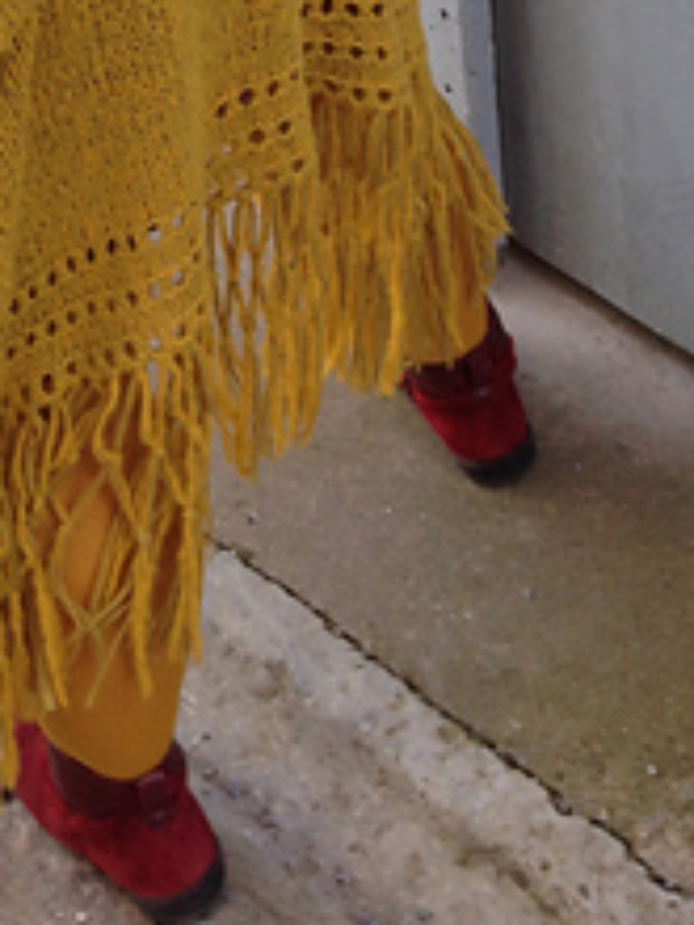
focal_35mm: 96
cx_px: 76
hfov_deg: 15.2
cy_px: -336
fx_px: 2566
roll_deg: +5.3
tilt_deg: -24.2
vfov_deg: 18.7
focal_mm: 4.12
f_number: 2.4
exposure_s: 1/120
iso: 50
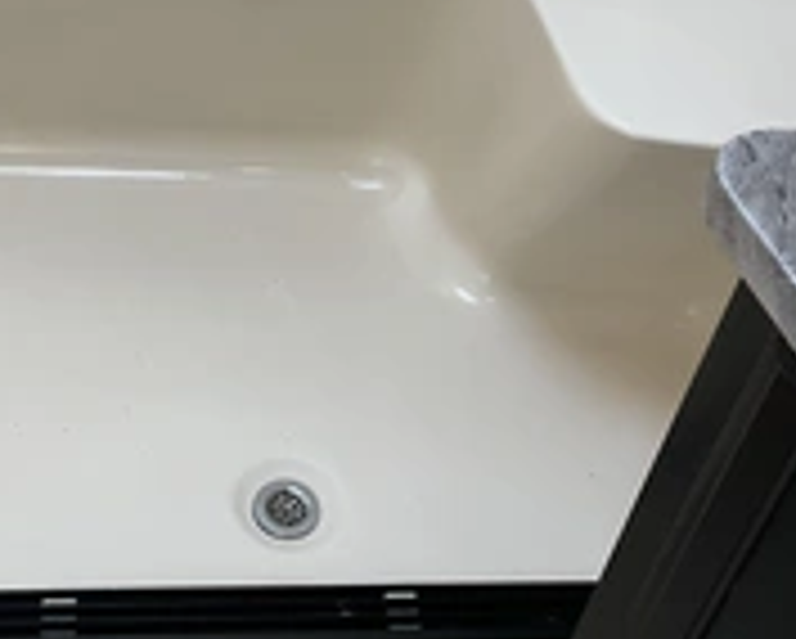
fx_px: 1509
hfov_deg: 29.5
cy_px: 162
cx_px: 315
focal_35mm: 64
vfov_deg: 23.6
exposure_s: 1/122
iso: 50
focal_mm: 3
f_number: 1.8
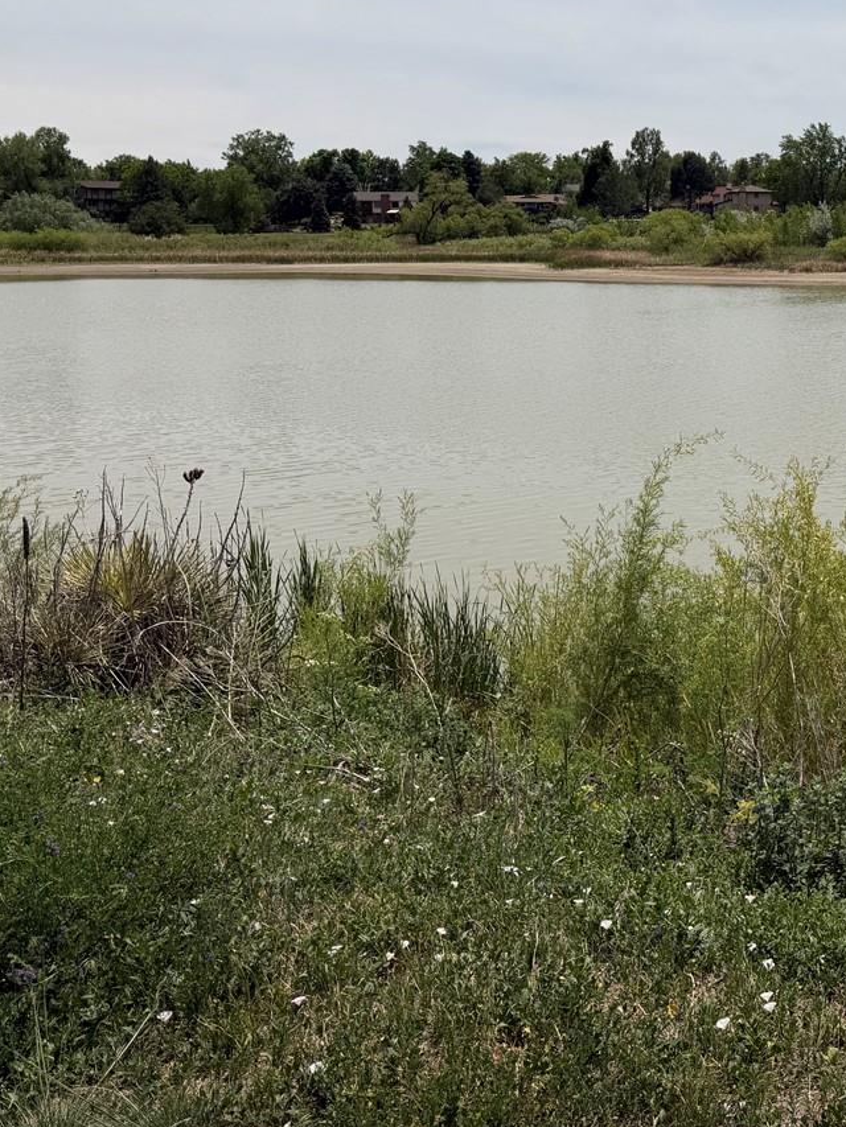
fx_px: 1466
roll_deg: +0.2
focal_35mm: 45
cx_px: 863
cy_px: 359
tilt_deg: -4.0
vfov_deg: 41.4
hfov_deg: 29.8
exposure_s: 1/11905
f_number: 1.78
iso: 80
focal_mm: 6.76
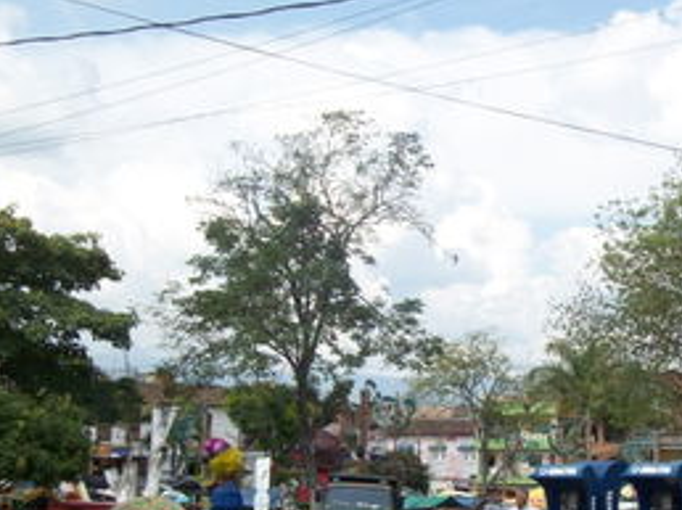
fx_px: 1319
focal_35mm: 67
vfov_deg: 21.8
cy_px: 344
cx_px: 481
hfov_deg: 28.7
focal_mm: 6
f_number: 4.8
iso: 80
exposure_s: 1/410
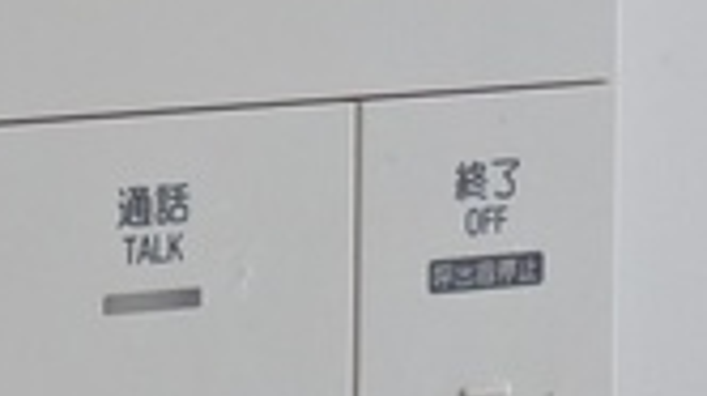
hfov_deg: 6.7
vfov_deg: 3.7
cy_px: -490
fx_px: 6031
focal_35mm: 322
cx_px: 77
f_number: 1.89
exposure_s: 1/120
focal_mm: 5.43
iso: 113
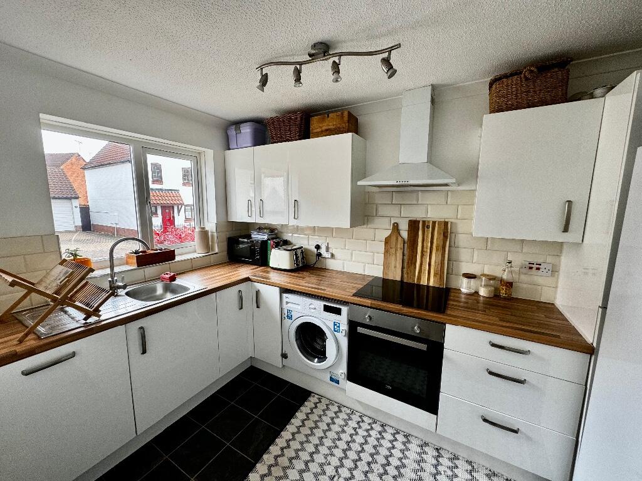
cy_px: 240
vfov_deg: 85.7
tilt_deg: -8.7
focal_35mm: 14
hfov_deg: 102.1
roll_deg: +0.0
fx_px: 260
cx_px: 321
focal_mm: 2.22
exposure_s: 1/99
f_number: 2.2
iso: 80
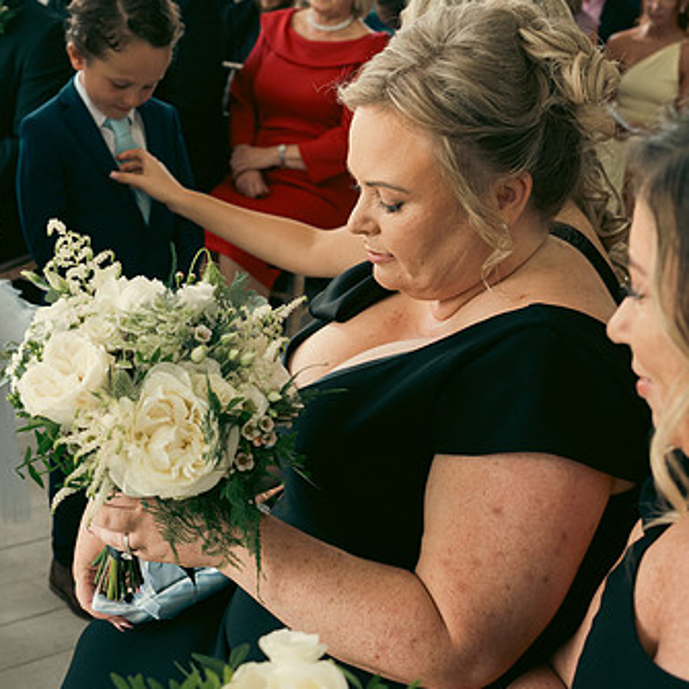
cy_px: 392
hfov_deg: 32.1
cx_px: 271
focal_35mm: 53
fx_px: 1194
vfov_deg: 32.2
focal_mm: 24
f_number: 3.5
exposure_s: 1/160
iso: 500
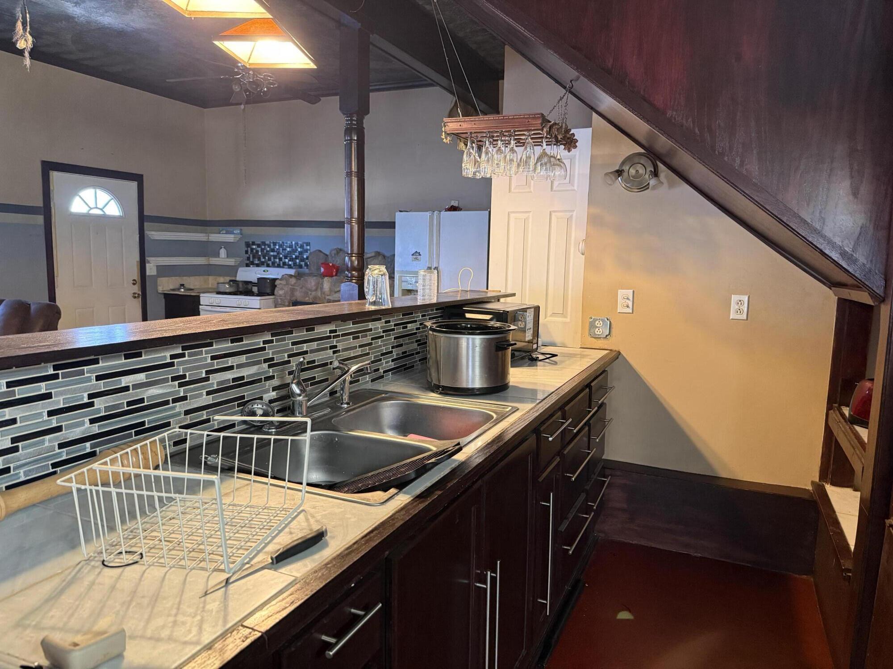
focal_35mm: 24
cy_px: 334
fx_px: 619
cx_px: 446
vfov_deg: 56.8
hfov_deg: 71.6
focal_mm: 6.76
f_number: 1.78
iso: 640
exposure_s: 1/60
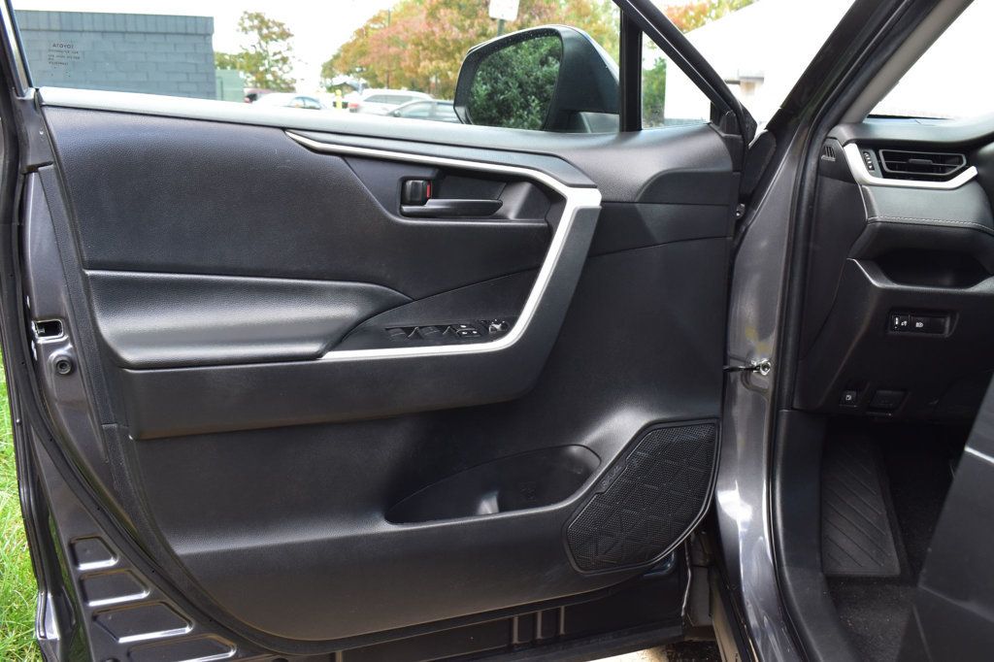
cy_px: 331
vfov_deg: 39.9
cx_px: 497
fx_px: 911
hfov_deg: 57.2
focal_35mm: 33
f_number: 8
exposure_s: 1/50
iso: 400
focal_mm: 22
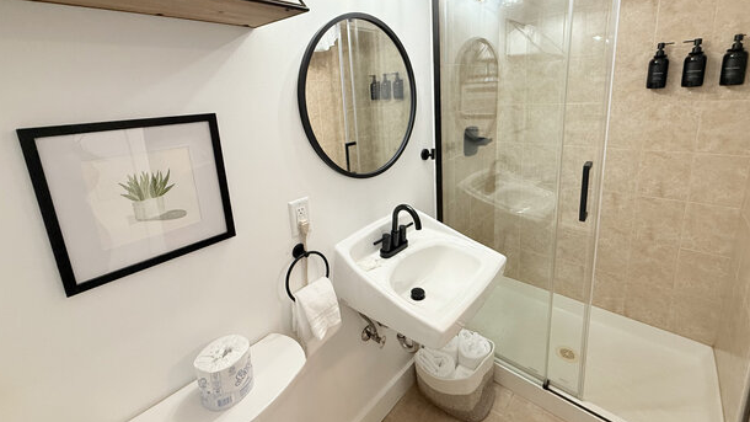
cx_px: 386
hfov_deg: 99.3
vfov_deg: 66.1
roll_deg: +3.3
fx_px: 318
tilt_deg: -10.9
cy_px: 160
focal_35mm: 16
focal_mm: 2.22
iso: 320
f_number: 2.2
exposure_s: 1/120
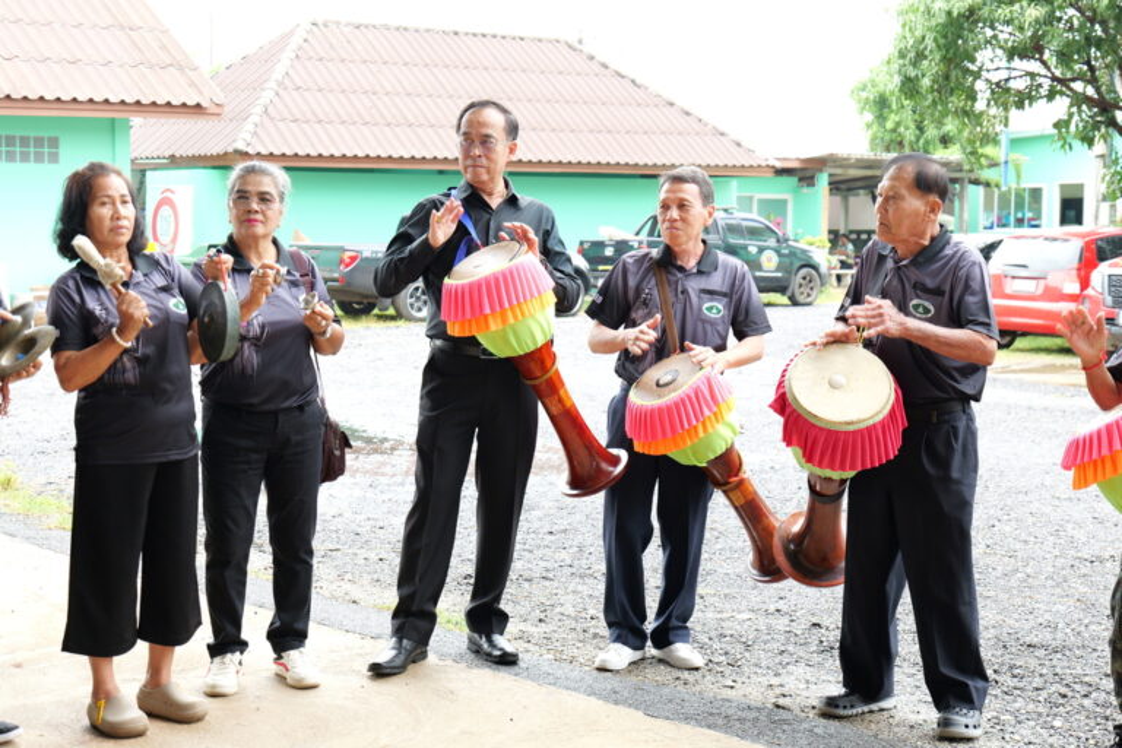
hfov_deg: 33.4
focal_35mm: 60
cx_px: 561
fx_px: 1870
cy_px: 374
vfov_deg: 22.6
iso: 800
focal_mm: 60
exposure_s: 1/100
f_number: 5.6
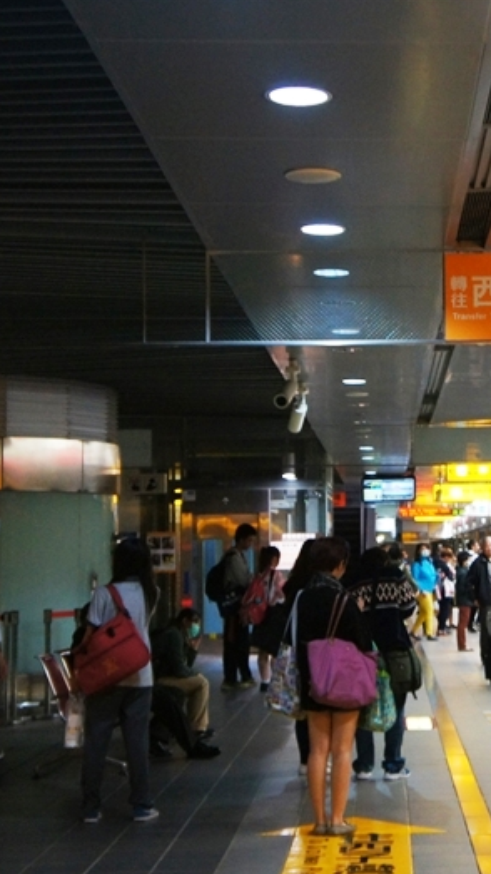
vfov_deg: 29.4
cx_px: 443
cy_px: 442
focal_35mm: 72
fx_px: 1667
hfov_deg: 16.5
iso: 1600
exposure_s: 1/50
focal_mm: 30
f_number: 4
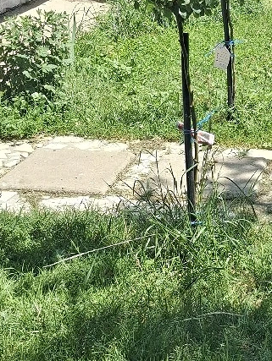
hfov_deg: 18.4
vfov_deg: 24.9
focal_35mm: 78
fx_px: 816
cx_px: 275
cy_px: 120
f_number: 1.8
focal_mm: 4.69
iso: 32
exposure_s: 1/1667
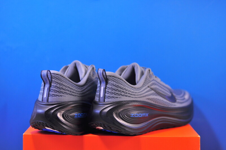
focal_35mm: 75
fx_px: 470
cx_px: 113
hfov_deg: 27.0
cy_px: 75
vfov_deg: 18.1
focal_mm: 50
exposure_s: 1/320
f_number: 2
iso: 250
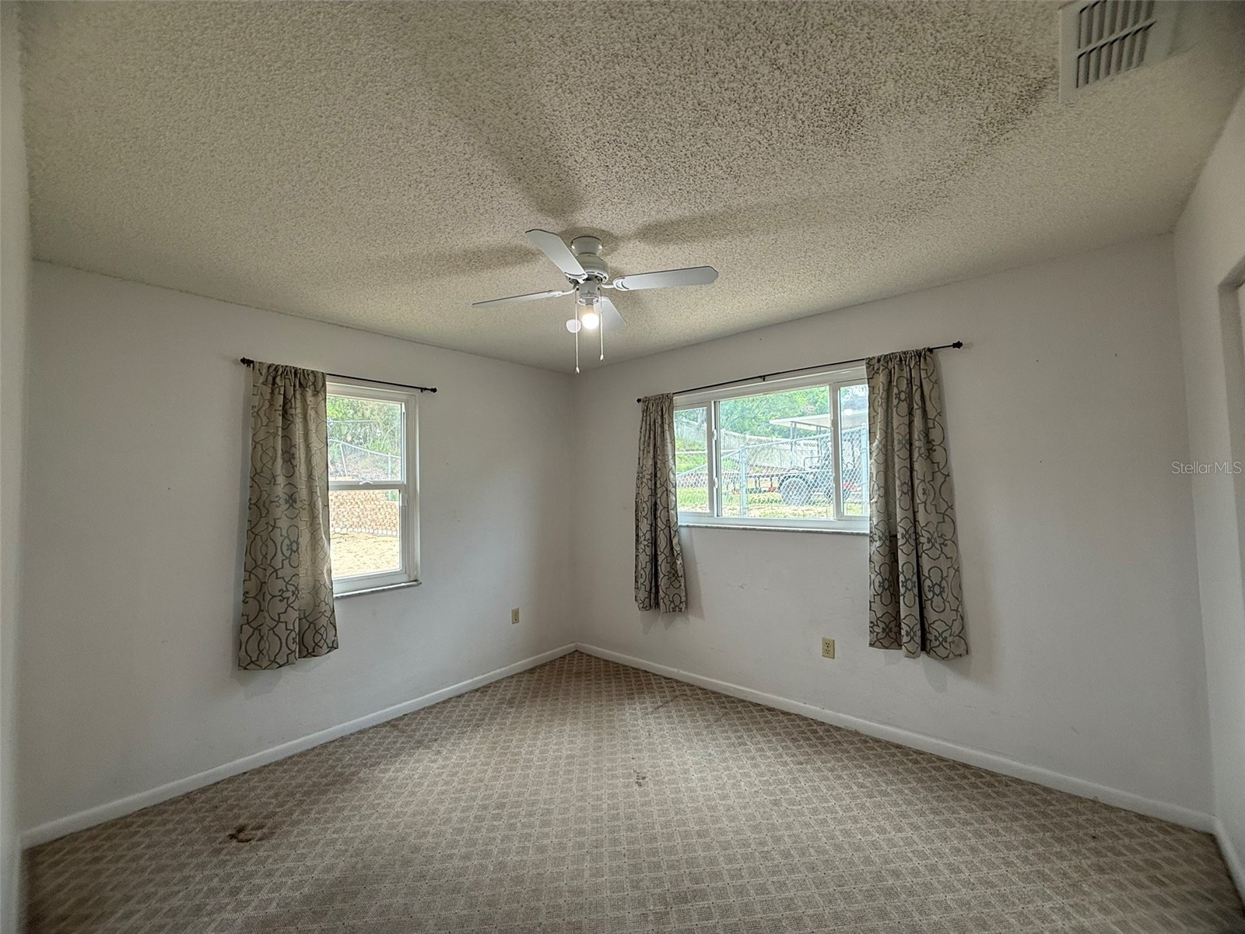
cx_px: 622
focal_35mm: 14
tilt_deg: +2.9
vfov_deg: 85.7
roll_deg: +1.1
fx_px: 504
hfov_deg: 102.1
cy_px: 467
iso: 64
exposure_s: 1/120
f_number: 2.2
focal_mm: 2.22
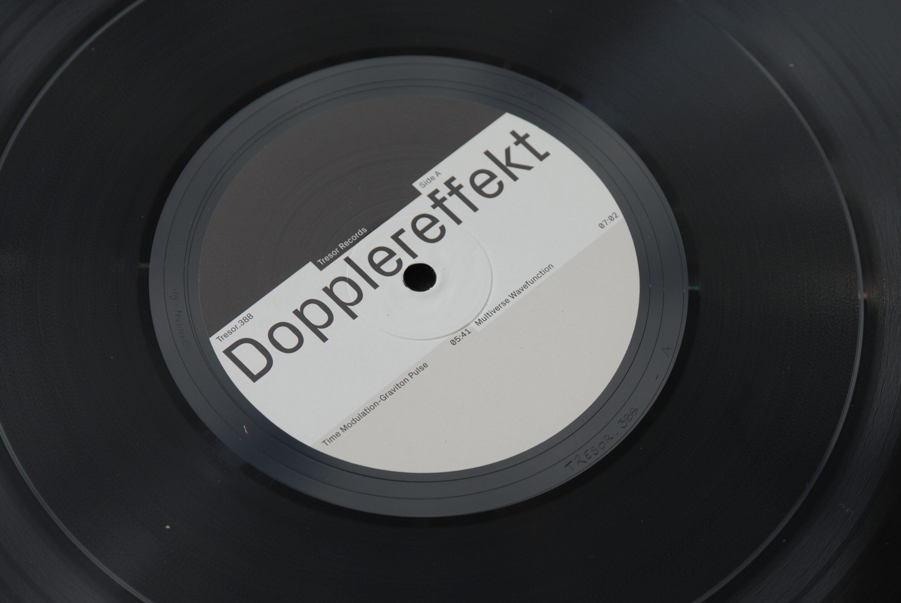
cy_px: 302
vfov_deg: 8.7
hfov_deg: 13.0
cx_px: 450
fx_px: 3947
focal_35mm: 158
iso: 200
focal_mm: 105
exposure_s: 1/180
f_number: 7.1
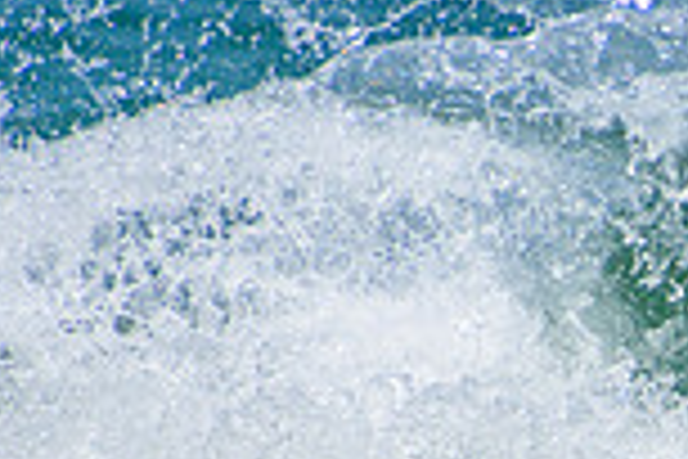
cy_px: 601
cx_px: 1106
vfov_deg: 0.6
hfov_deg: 0.9
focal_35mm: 2280
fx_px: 43570
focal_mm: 400
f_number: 5.6
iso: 280
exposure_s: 1/2000
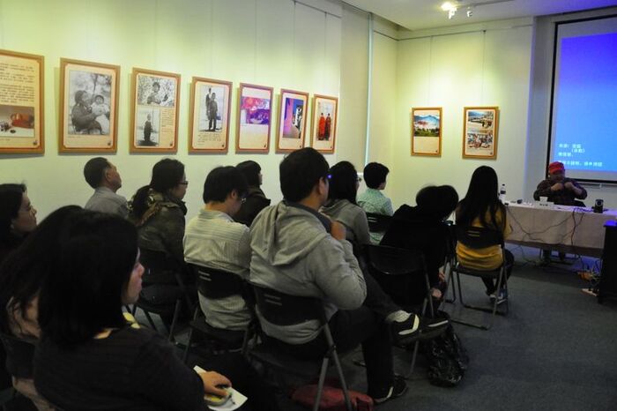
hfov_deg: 67.4
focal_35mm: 27
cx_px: 308
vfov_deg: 47.9
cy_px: 206
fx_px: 463
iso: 3200
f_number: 4.8
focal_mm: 18
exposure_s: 1/90
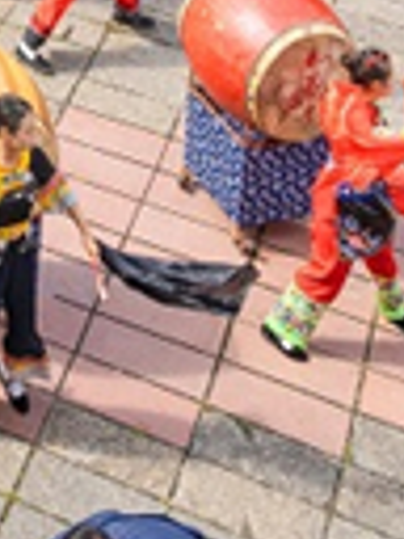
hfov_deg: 12.4
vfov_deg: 14.3
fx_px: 1681
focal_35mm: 108
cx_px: -341
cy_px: -627
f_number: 6.3
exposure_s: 1/500
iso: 200
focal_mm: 20
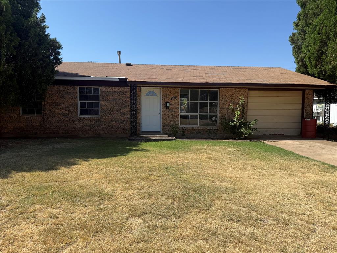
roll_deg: -1.0
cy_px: 126
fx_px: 234
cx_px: 168
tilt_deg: -3.6
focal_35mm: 24
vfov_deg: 56.8
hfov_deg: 71.6
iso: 80
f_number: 1.78
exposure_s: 1/4405
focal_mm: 6.76
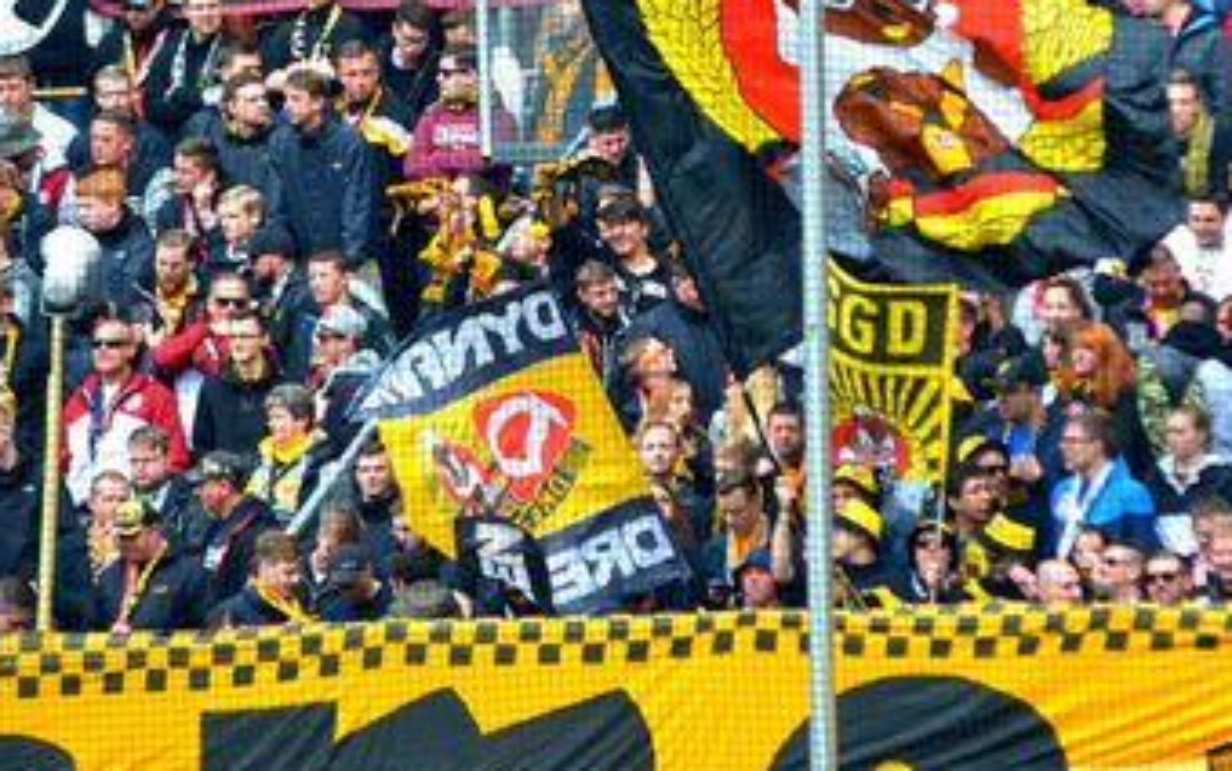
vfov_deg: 2.6
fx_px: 17227
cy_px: 111
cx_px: 825
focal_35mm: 513
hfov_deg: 4.1
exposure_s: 1/1000
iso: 500
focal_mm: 200
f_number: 4
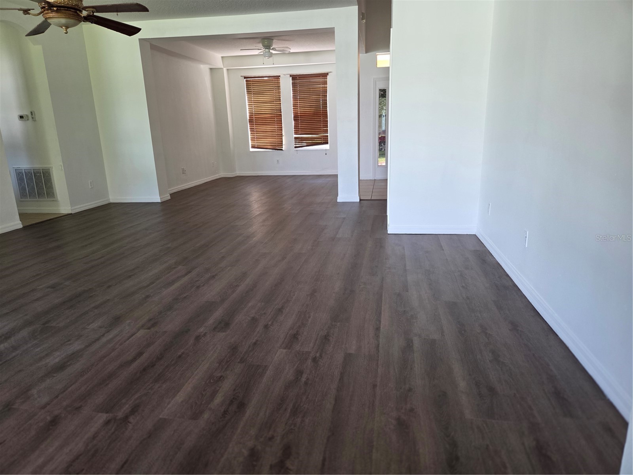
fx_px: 421
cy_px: 238
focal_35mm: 23
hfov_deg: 73.9
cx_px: 316
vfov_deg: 58.9
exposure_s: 1/120
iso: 160
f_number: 1.8
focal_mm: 5.4
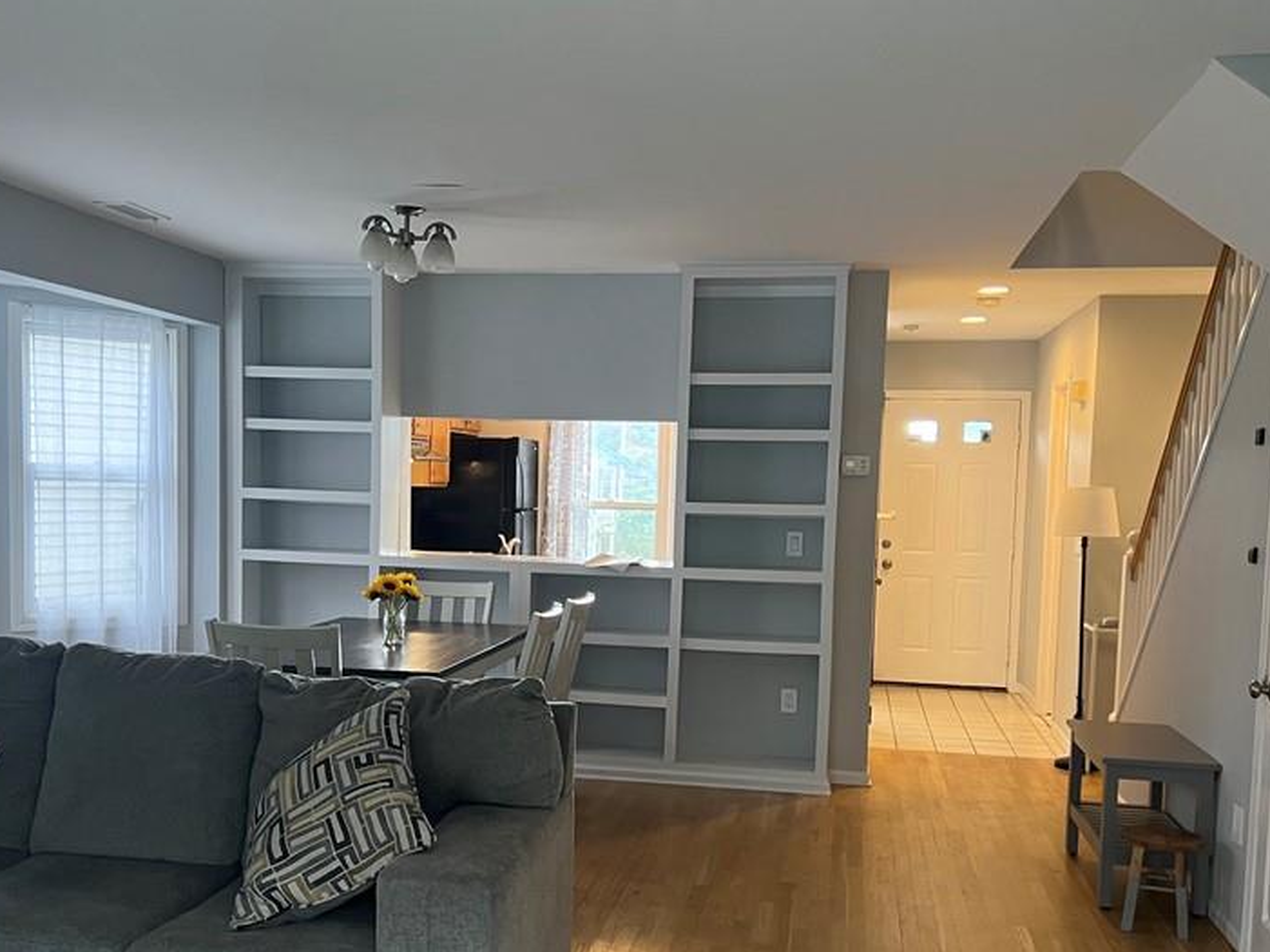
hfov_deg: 48.9
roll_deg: -1.3
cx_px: 556
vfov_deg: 37.5
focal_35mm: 38
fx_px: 1393
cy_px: 580
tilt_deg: -3.3
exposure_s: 1/60
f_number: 1.5
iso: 100
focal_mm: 5.7
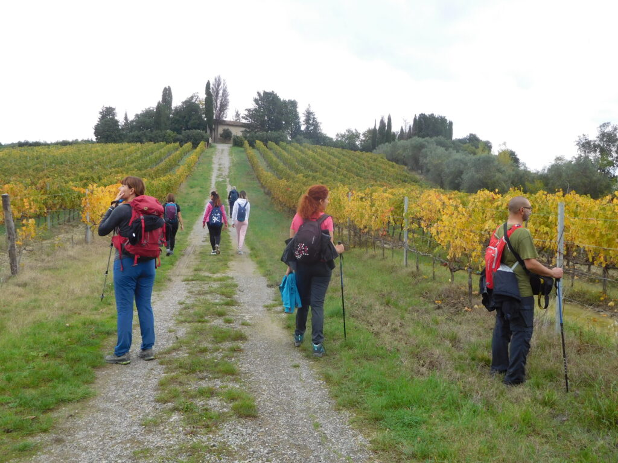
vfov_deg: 44.2
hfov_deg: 56.8
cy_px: 232
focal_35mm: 32
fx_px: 571
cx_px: 309
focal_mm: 5.7
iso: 125
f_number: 3.6
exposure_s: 1/250
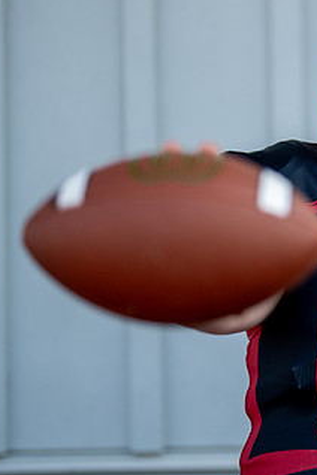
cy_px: 191
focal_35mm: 110
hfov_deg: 12.1
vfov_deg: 18.6
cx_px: 414
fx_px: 1453
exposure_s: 1/2000
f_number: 1.2
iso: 100
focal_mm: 50
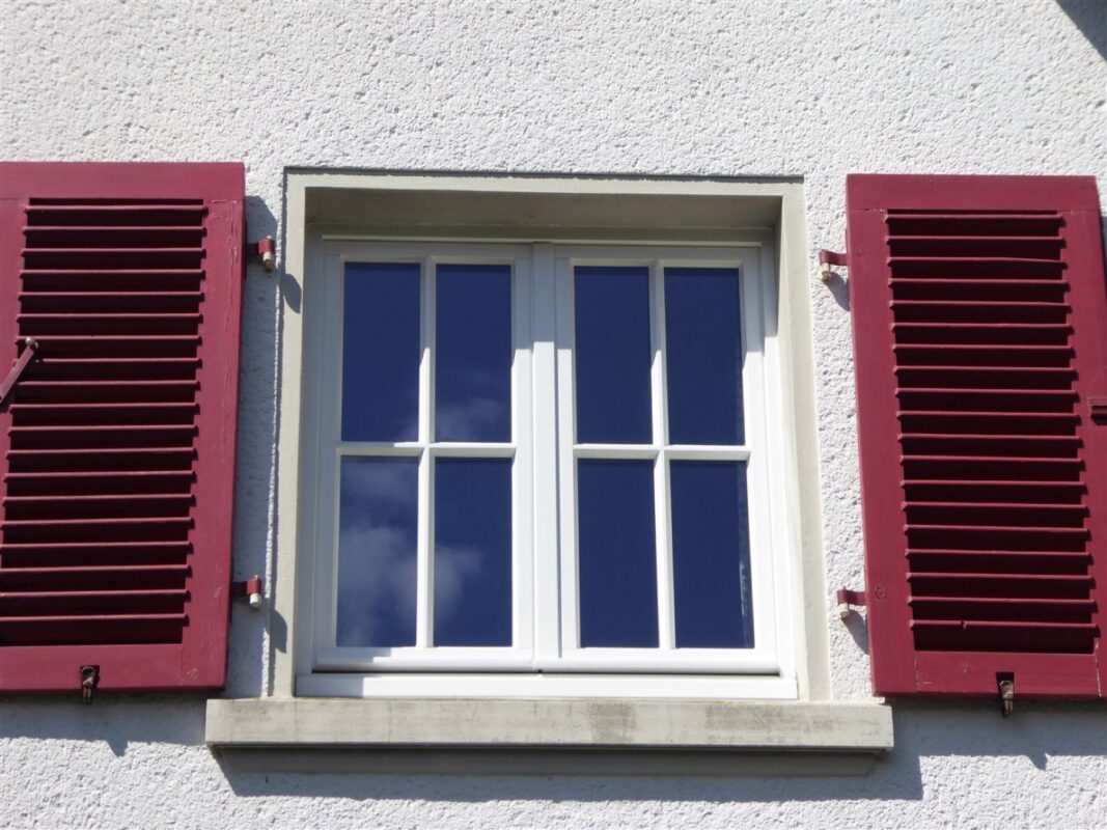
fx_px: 2910
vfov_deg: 16.2
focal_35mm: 91
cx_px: 554
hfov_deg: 21.5
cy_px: 415
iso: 100
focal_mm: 15
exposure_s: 1/800
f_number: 4.8
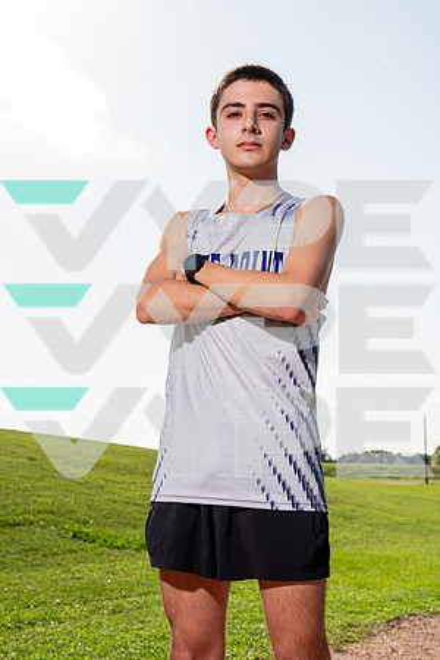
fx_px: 990
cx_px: 220
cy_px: 330
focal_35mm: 54
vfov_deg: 36.9
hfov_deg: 25.1
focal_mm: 54
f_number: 8
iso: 100
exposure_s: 1/250
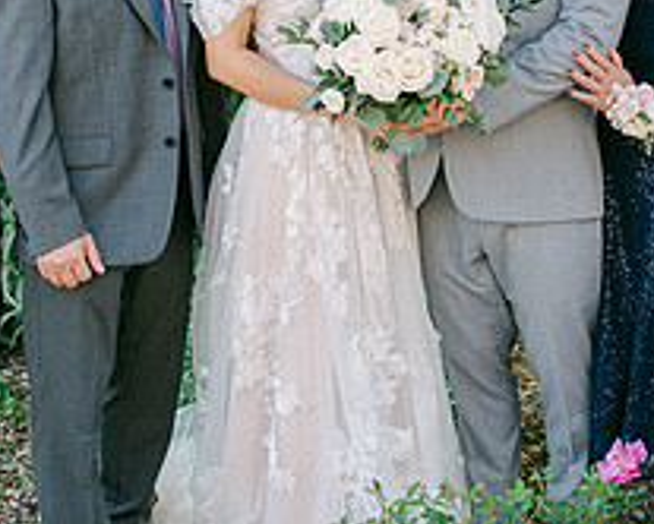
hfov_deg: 20.8
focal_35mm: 92
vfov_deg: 16.6
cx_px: 376
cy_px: 126
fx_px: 1782
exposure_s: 1/800
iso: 100
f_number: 2
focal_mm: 35
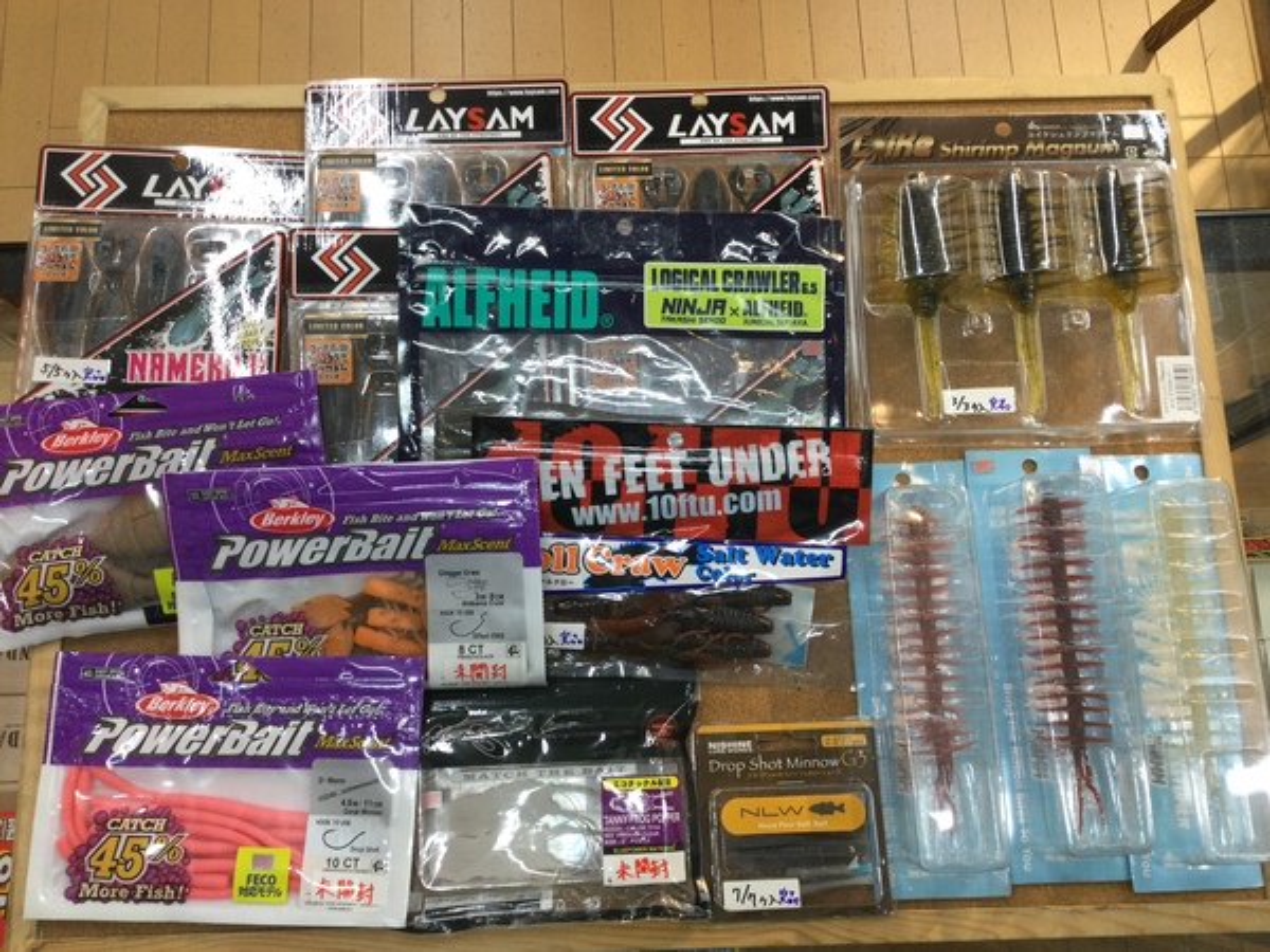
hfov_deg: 58.4
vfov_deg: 45.4
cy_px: 476
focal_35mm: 31
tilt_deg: -77.7
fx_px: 1137
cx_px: 635
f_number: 2.4
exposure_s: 1/40
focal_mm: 3.3
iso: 32
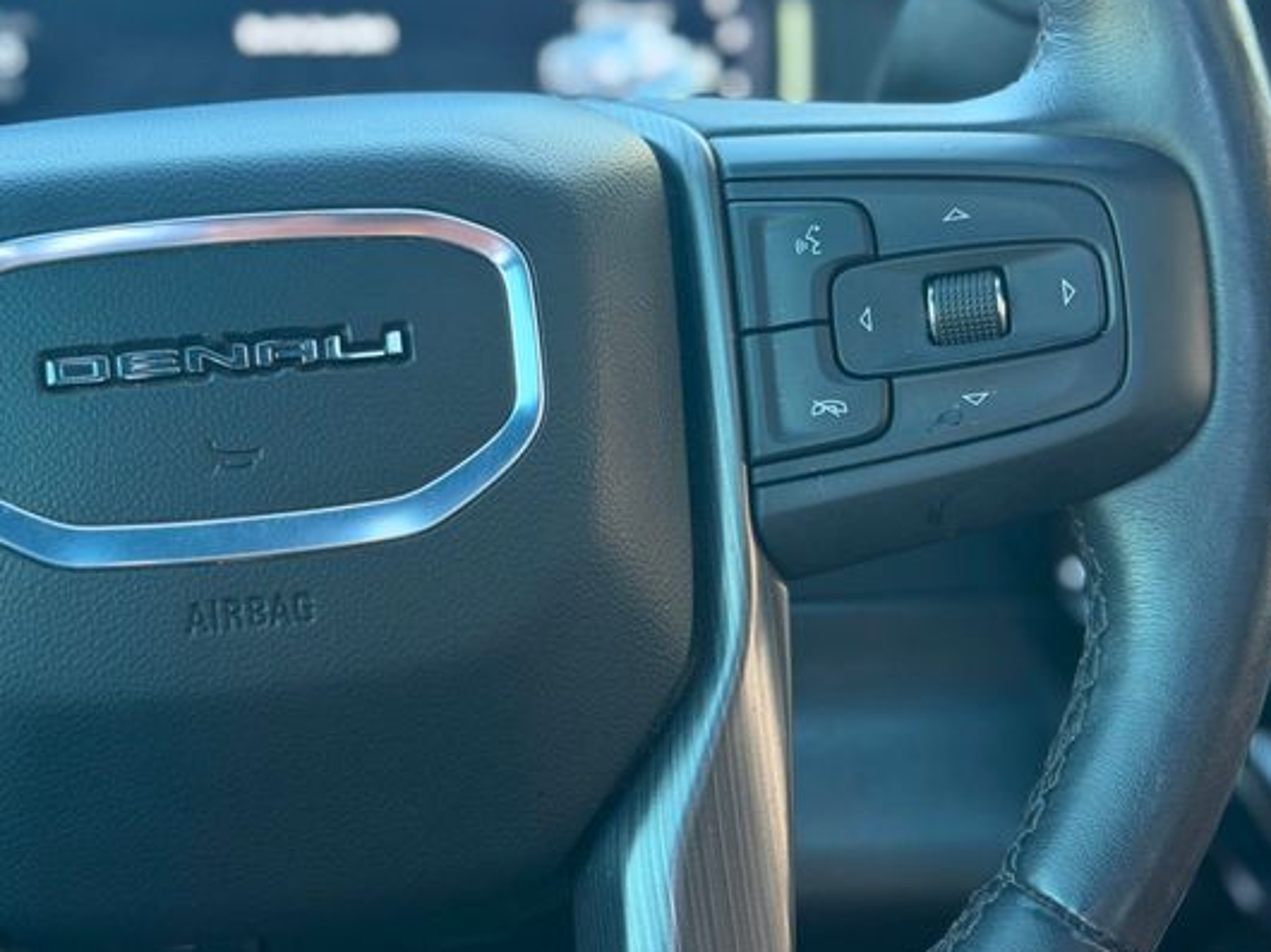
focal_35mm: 58
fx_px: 2129
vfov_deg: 25.2
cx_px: 614
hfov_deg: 33.2
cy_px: 504
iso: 160
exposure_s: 1/60
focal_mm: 6.76
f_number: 1.78
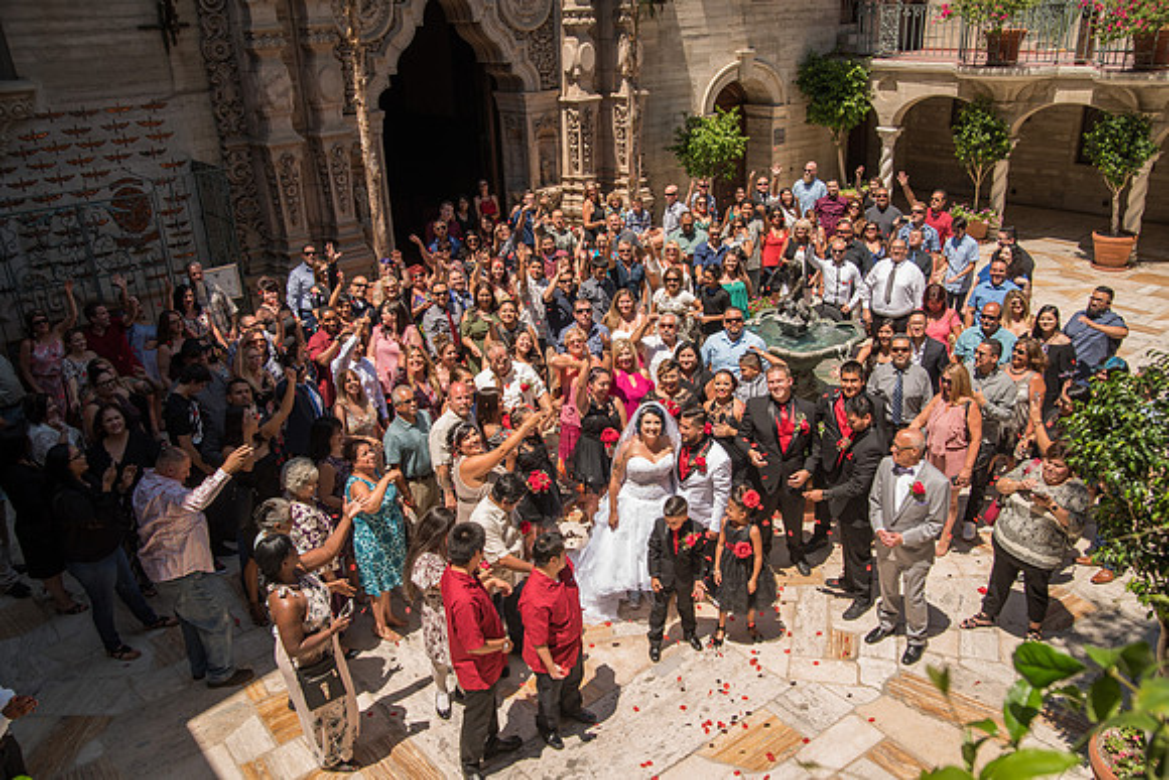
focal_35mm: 28
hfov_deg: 65.5
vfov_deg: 46.4
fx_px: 909
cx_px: 584
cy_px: 390
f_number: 8
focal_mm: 28
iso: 100
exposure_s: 1/250
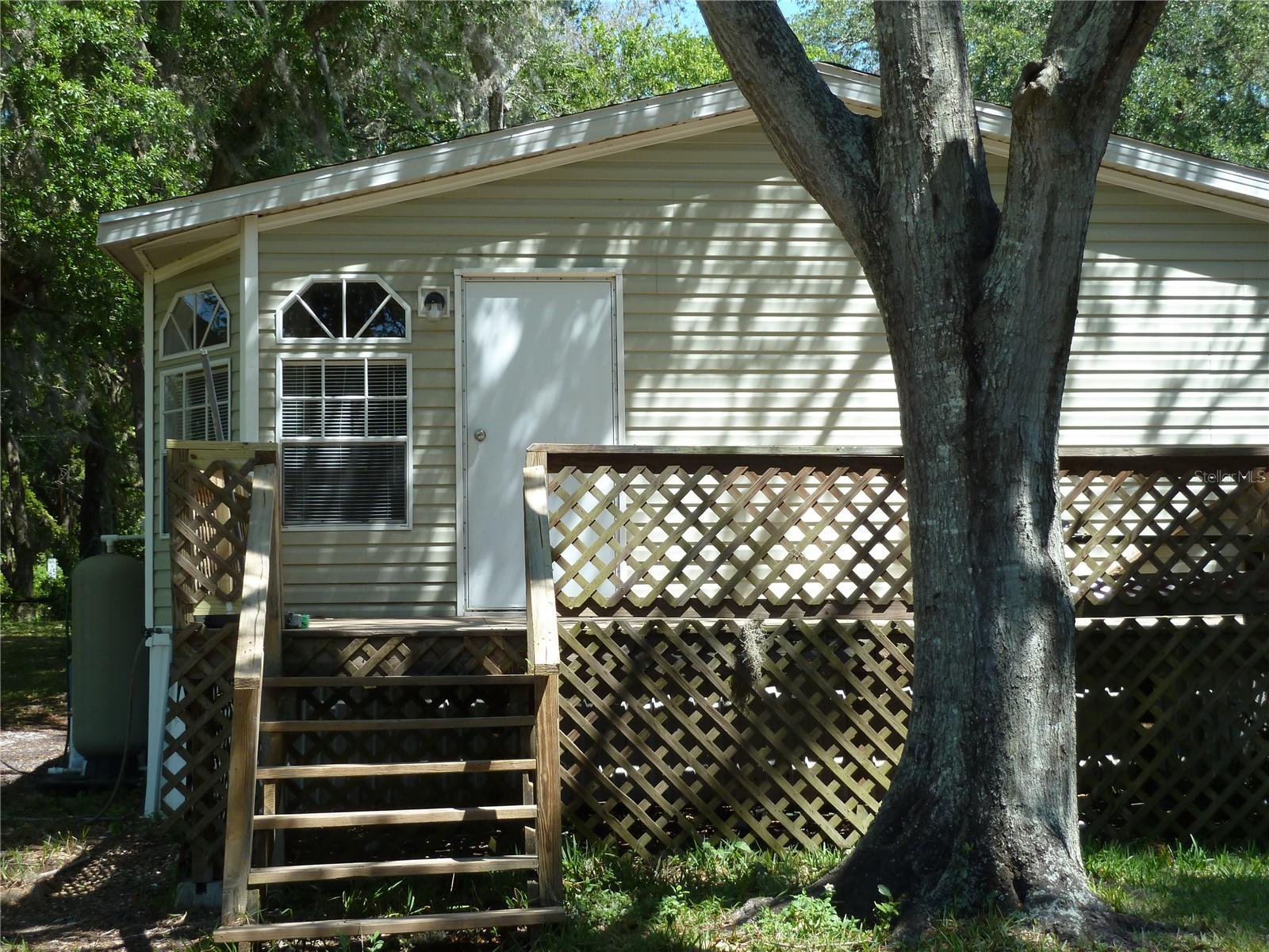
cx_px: 634
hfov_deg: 34.9
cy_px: 476
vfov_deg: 26.6
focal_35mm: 55
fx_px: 2016
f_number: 3.9
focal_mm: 9.1
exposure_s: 1/200
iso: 80
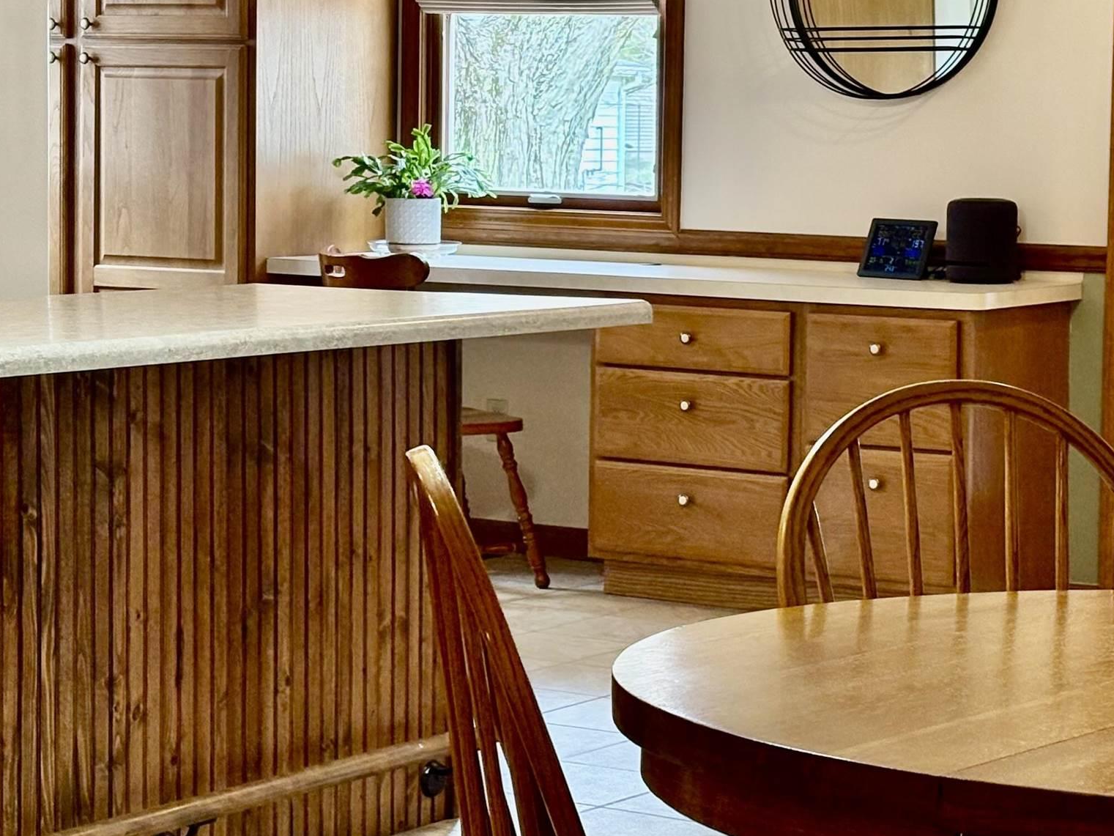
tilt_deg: -4.1
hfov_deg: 18.7
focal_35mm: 105
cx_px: 721
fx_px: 3379
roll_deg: -0.8
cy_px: 315
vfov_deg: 14.1
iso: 125
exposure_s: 1/60
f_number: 1.6
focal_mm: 5.96
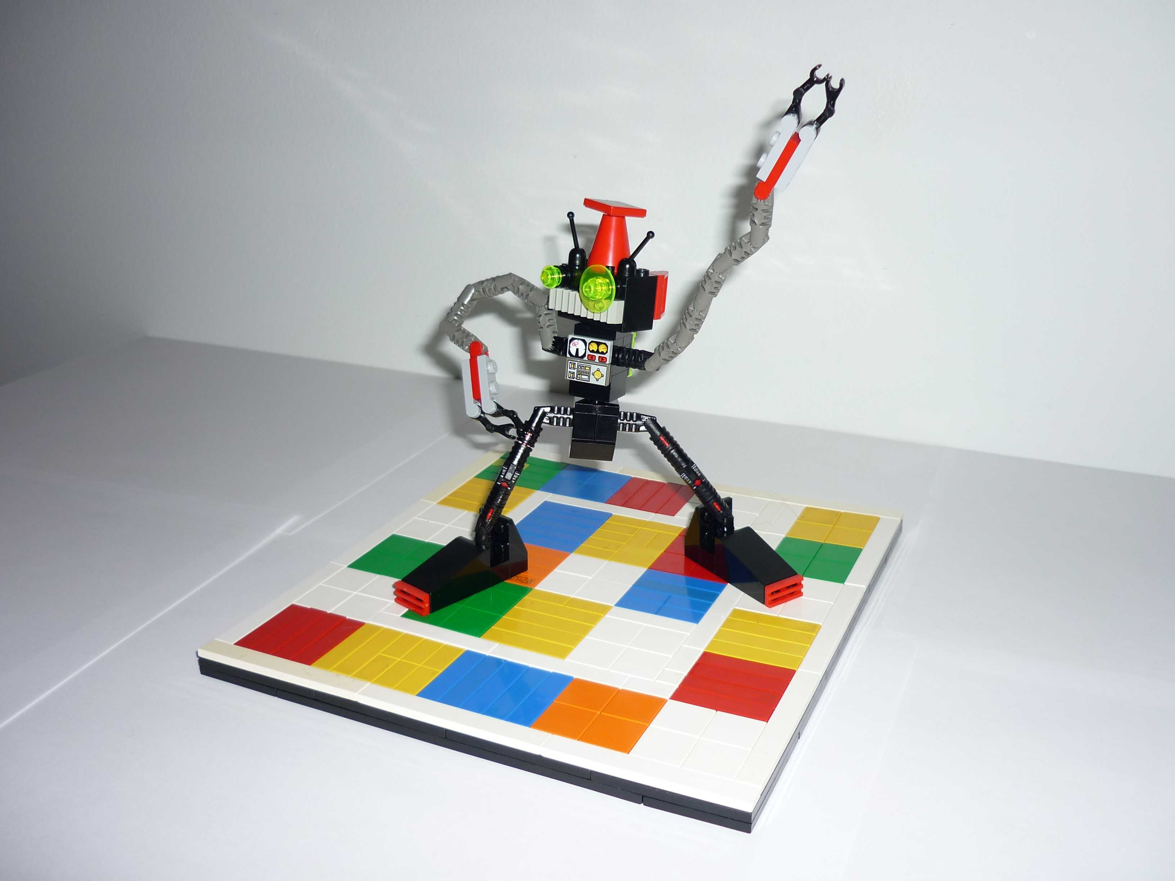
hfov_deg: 55.4
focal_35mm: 33
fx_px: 1120
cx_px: 588
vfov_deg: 42.9
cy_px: 440
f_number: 2.8
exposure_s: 1/30
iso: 100
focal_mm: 5.5
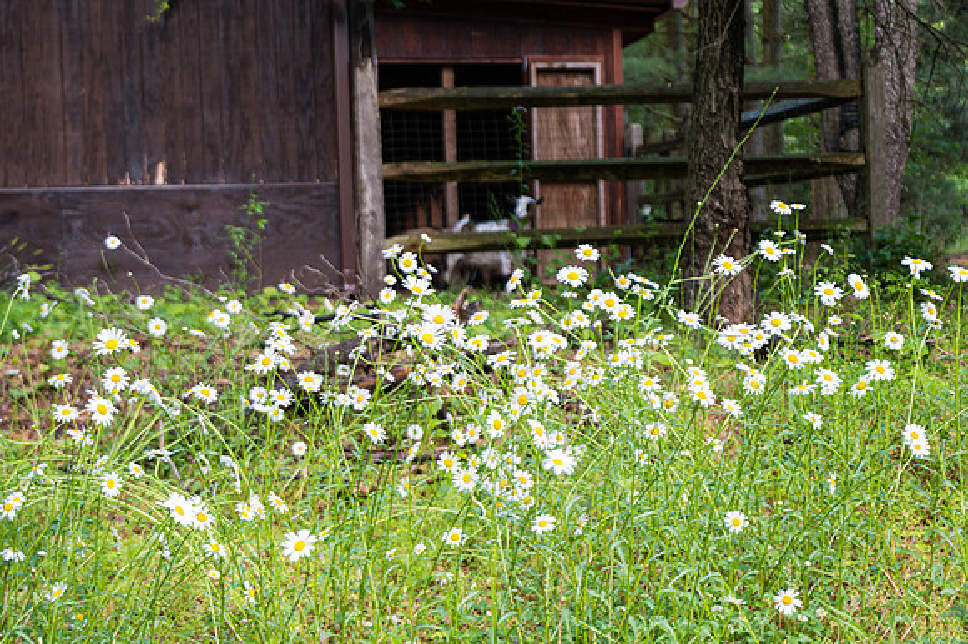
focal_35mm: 59
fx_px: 1581
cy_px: 322
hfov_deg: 34.0
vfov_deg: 23.0
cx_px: 484
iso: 640
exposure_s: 1/125
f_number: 4
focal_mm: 55
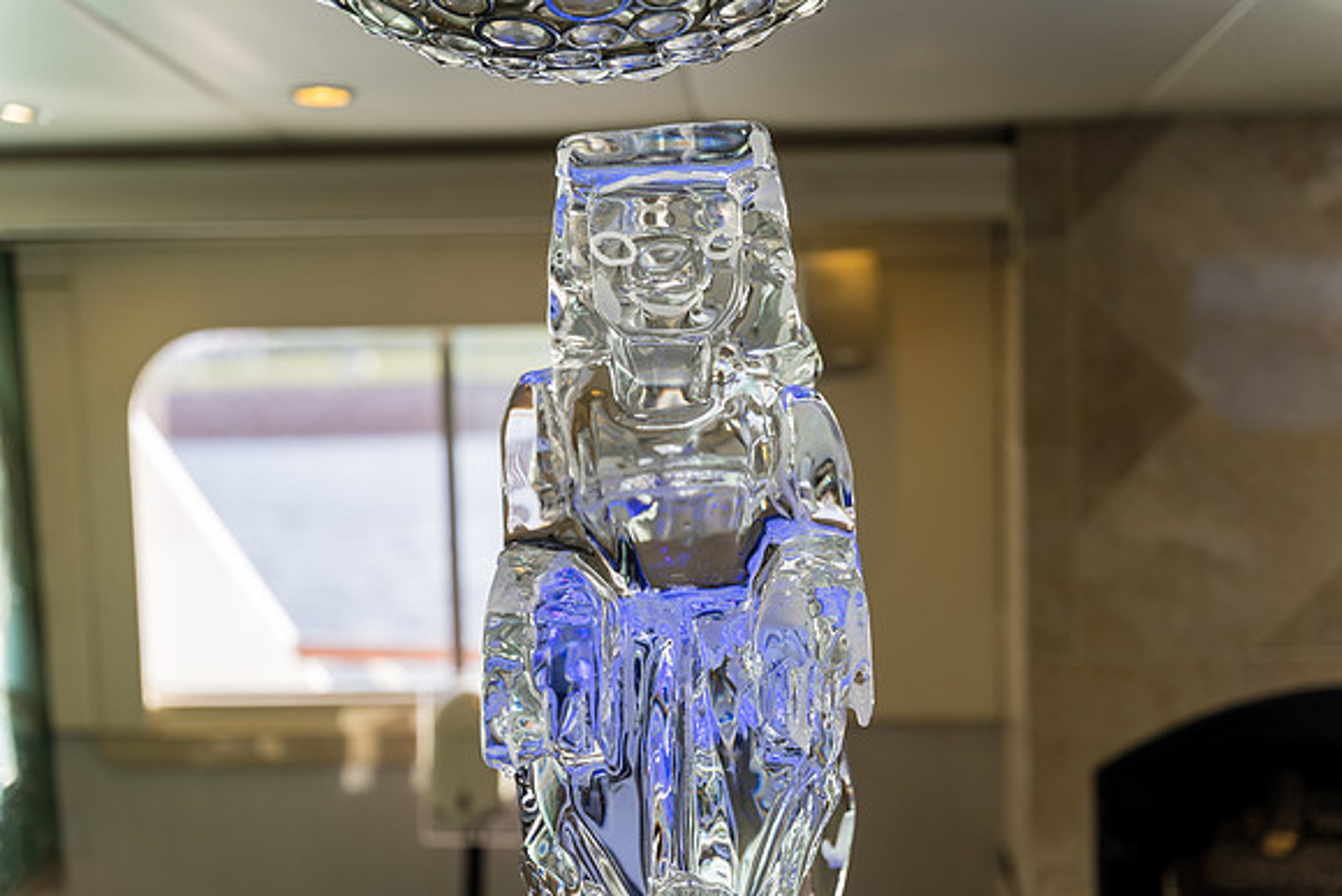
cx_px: 671
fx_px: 2099
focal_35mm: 56
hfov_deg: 35.5
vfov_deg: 24.1
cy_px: 448
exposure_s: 1/200
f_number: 2.8
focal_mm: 56.3
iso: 125
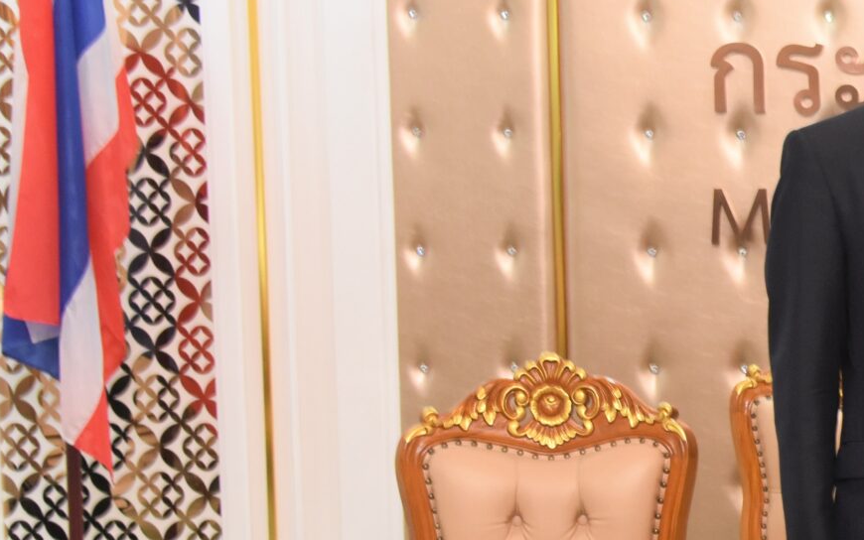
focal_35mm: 102
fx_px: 2402
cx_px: 1196
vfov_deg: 12.8
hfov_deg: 18.6
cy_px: 419
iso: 1600
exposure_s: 1/60
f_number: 5
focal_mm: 34
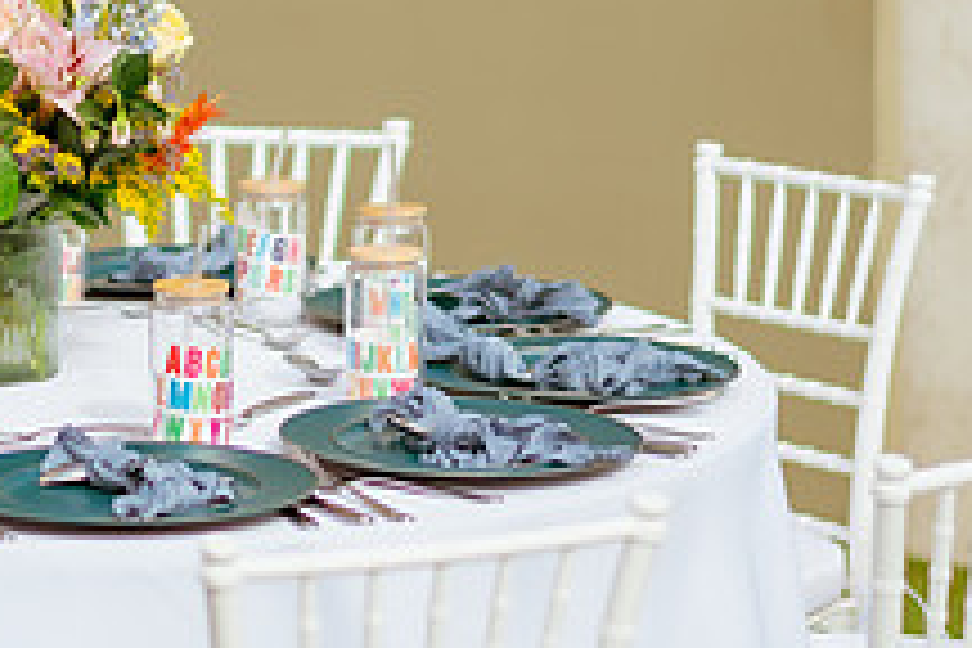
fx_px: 4212
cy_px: -88
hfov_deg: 13.0
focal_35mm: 156
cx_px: 14
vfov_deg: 8.7
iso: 50
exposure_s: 1/8000
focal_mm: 58
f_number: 1.4
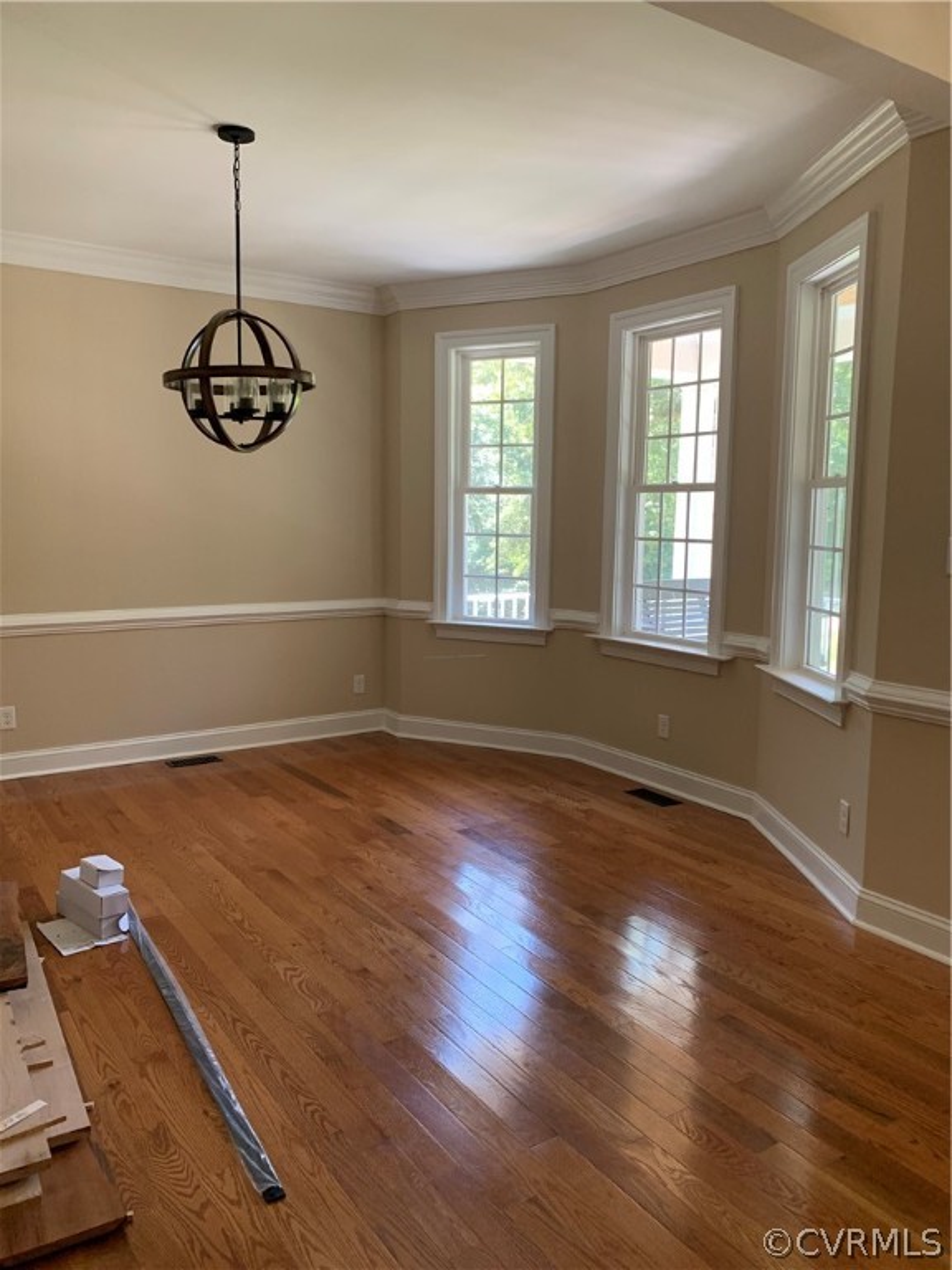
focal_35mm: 26
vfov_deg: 67.3
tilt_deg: -6.4
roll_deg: -0.4
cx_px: 476
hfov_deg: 53.1
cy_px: 635
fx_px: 953
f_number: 1.8
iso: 160
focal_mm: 4.25
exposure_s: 1/60
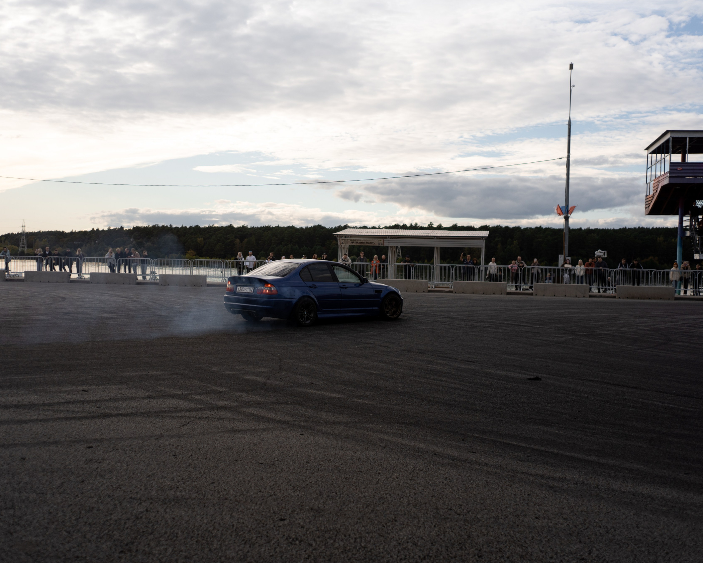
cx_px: 333
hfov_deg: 45.8
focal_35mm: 40
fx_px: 832
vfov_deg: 37.3
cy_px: 278
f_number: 2.2
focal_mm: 35
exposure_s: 1/3200
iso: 100
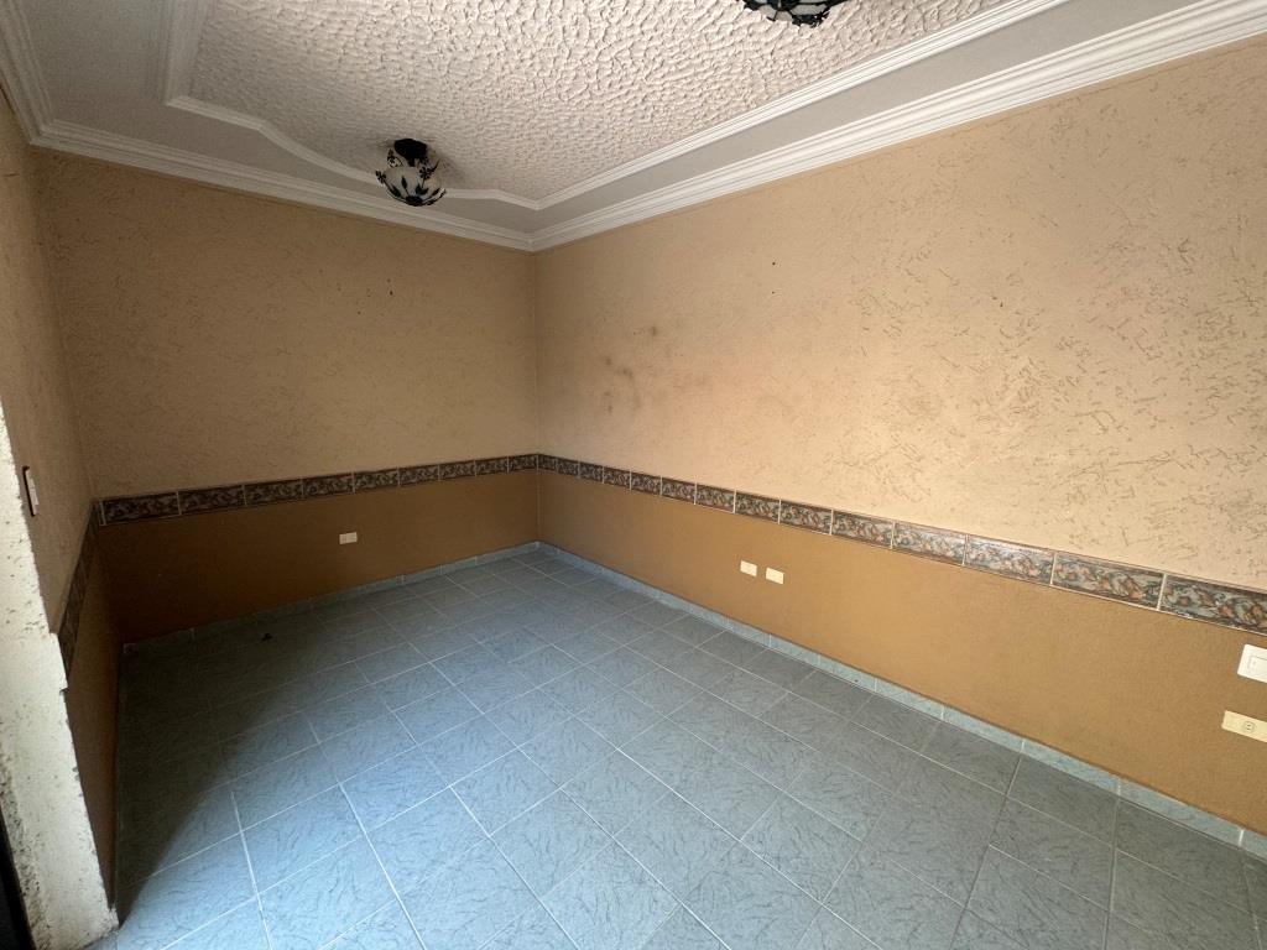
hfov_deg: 102.1
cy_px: 475
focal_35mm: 14
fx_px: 512
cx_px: 634
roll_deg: +0.5
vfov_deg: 85.7
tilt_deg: -9.2
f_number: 2.2
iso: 125
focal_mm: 2.22
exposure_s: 1/99
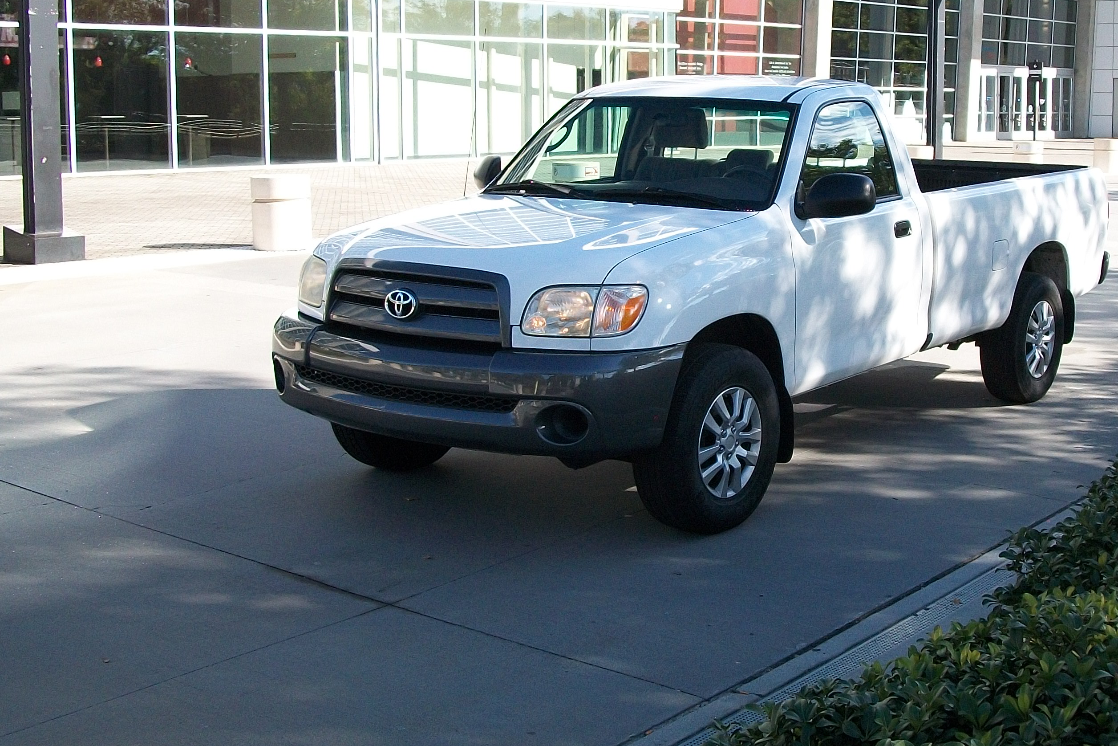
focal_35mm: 46
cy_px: 275
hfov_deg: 42.4
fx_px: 1429
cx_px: 694
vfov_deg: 29.1
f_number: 2.9
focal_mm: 5.7
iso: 80
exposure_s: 1/500
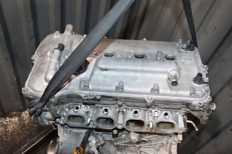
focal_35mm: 33
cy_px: 77
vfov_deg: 39.9
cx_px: 116
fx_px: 213
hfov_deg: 57.2
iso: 1600
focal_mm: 22
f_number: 5.6
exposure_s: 1/60
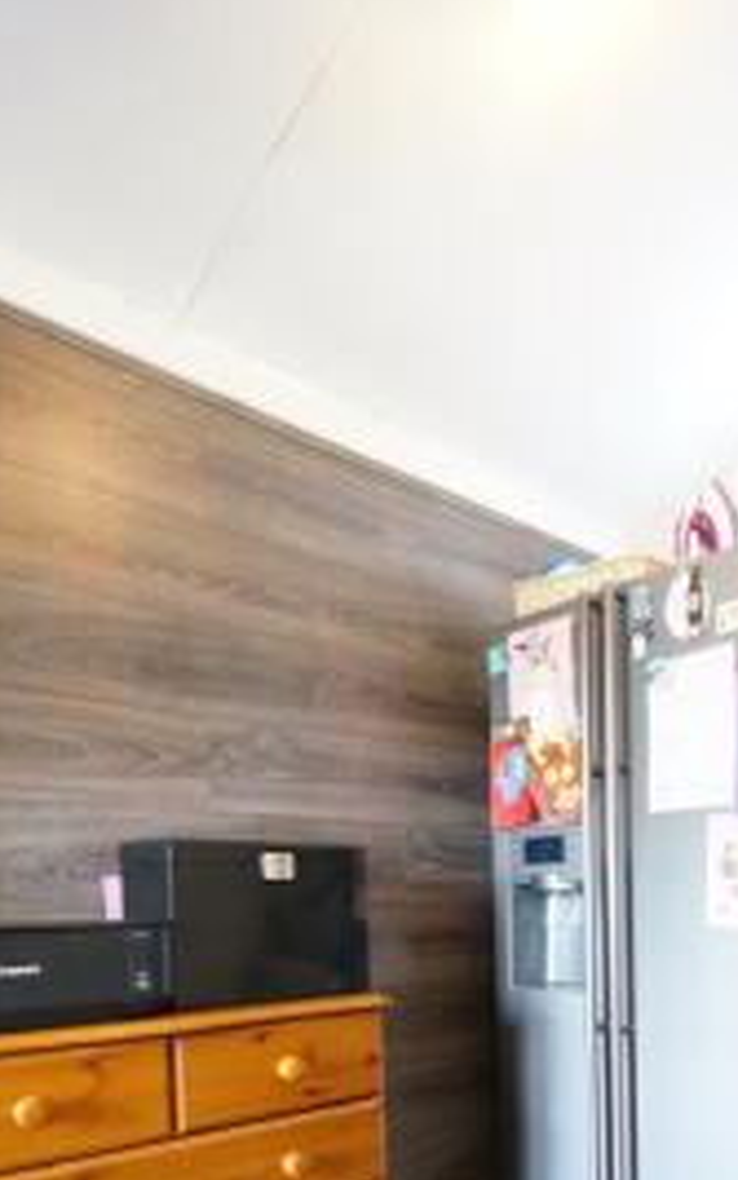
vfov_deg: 66.4
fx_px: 804
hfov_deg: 45.8
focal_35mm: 25
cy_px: 930
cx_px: 625
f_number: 4
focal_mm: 10
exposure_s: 1/50
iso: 3200
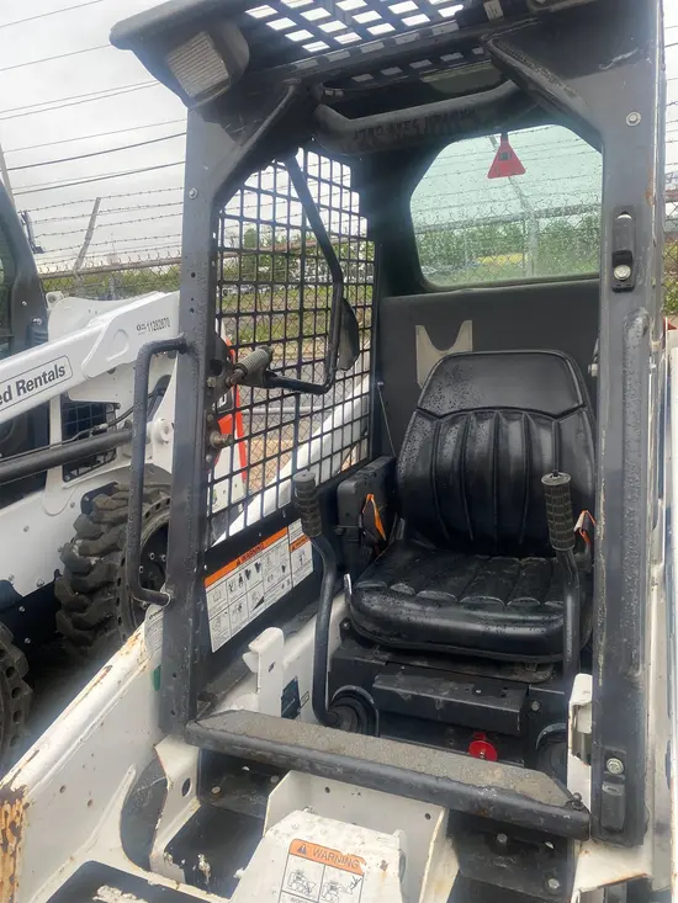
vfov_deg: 67.3
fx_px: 679
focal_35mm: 26
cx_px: 339
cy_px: 452
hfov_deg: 53.1
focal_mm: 4.25
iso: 100
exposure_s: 1/121
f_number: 1.8
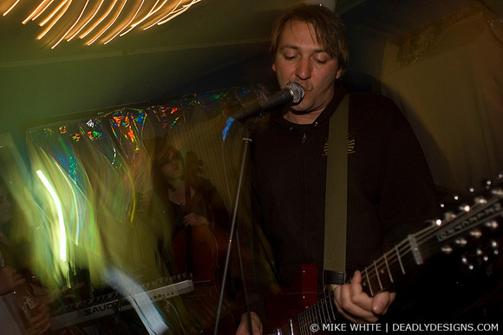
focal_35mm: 30
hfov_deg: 62.0
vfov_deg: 43.6
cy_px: 168
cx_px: 252
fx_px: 419
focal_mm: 20
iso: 800
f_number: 3.2
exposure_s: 1/10
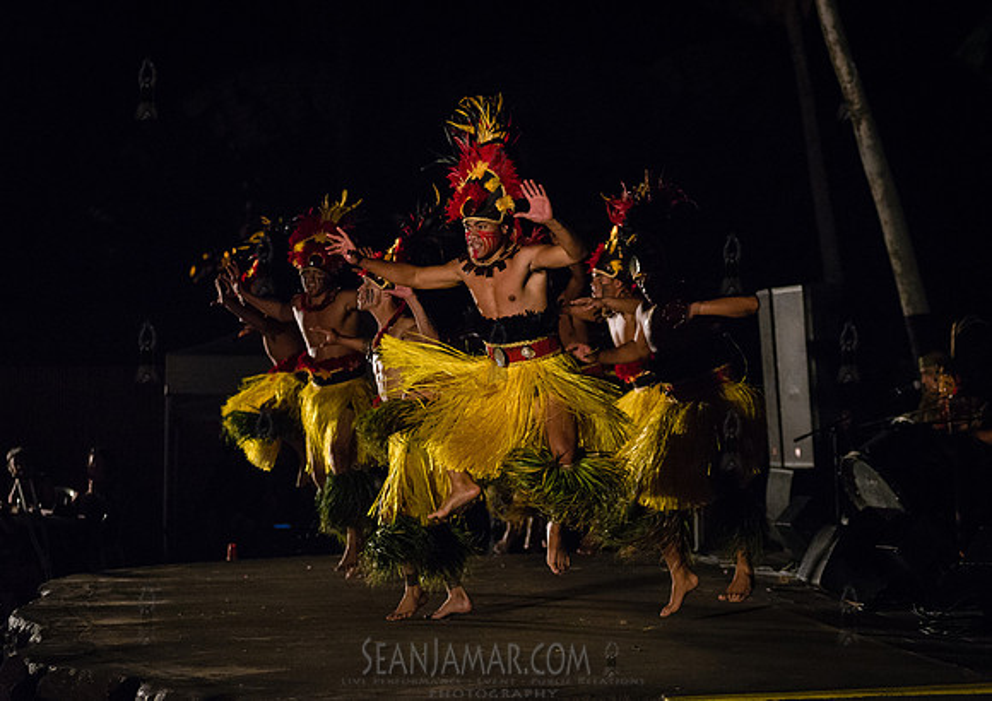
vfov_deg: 13.0
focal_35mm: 110
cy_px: 368
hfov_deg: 18.2
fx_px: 3089
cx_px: 551
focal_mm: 100
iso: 4000
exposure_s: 1/320
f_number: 2.8
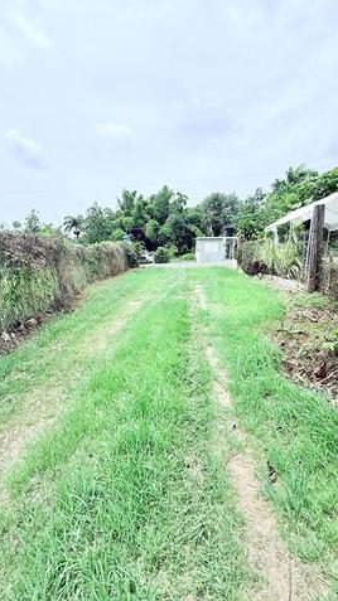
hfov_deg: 67.0
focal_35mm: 16
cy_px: 292
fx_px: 255
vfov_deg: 99.4
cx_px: 171
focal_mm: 2.22
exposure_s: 1/2165
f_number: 2.2
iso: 50
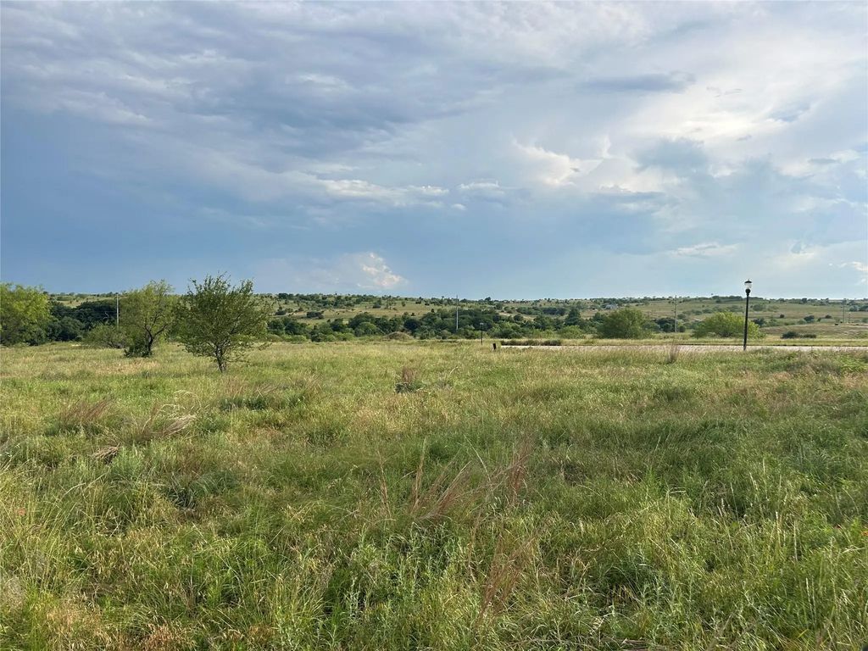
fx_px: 652
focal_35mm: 26
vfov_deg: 53.1
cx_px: 434
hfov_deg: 67.3
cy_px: 326
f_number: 1.5
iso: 50
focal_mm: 5.7
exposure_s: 1/3356
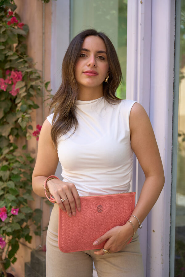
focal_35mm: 51
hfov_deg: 26.4
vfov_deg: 38.8
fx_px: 394
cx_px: 92
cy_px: 138
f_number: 2.8
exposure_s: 1/500
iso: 400
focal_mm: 51.1
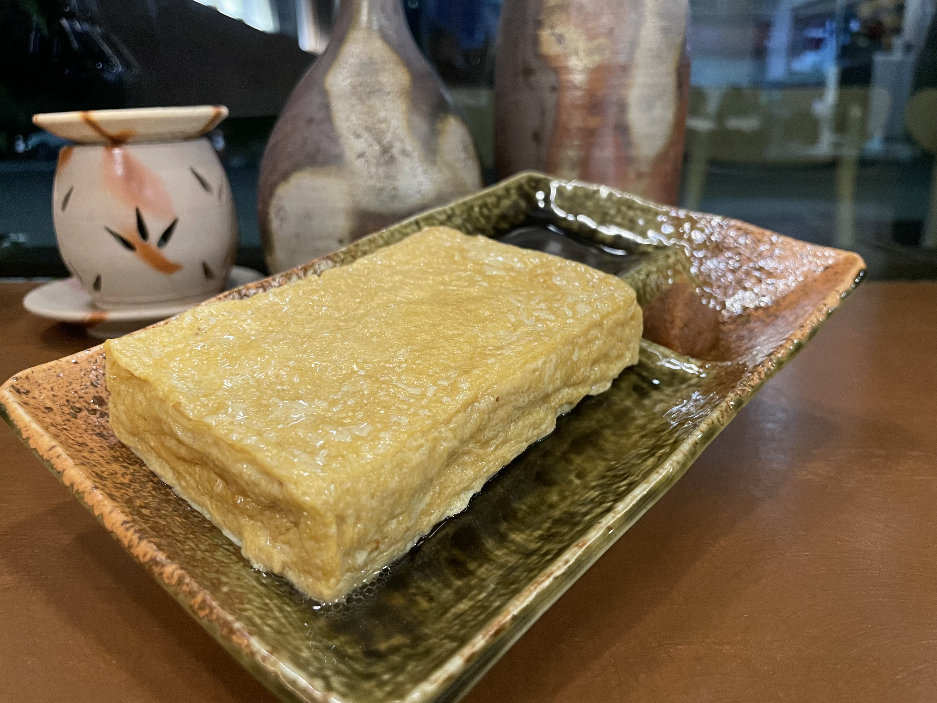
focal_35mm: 26
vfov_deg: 53.1
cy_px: 352
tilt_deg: -17.4
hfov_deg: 67.3
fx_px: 704
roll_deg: +0.1
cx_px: 468
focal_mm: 4.2
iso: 400
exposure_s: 1/40
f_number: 1.6
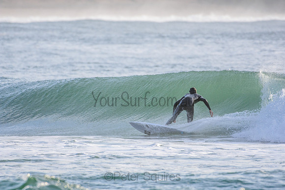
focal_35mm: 750
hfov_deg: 2.7
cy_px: 95
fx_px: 5939
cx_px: 142
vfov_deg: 1.8
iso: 500
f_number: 5.6
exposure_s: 1/2000
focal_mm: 500
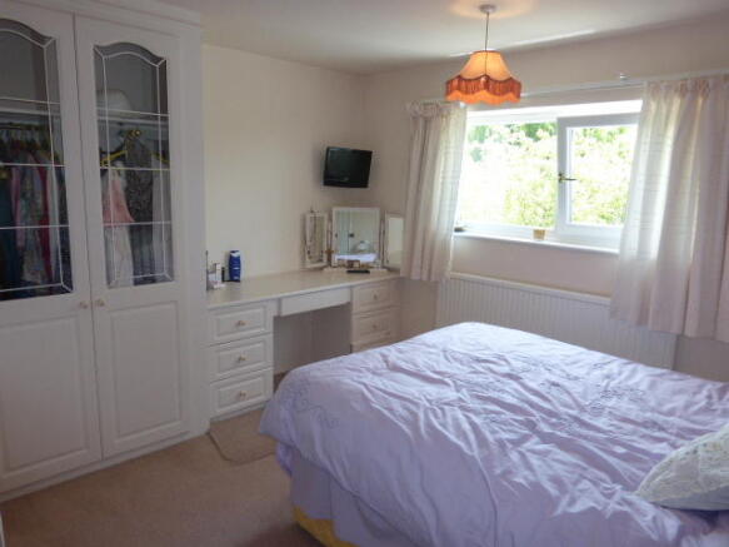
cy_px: 274
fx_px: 505
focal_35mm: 24
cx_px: 364
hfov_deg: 71.6
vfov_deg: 56.8
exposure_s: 1/60
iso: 160
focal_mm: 4.3
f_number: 3.3
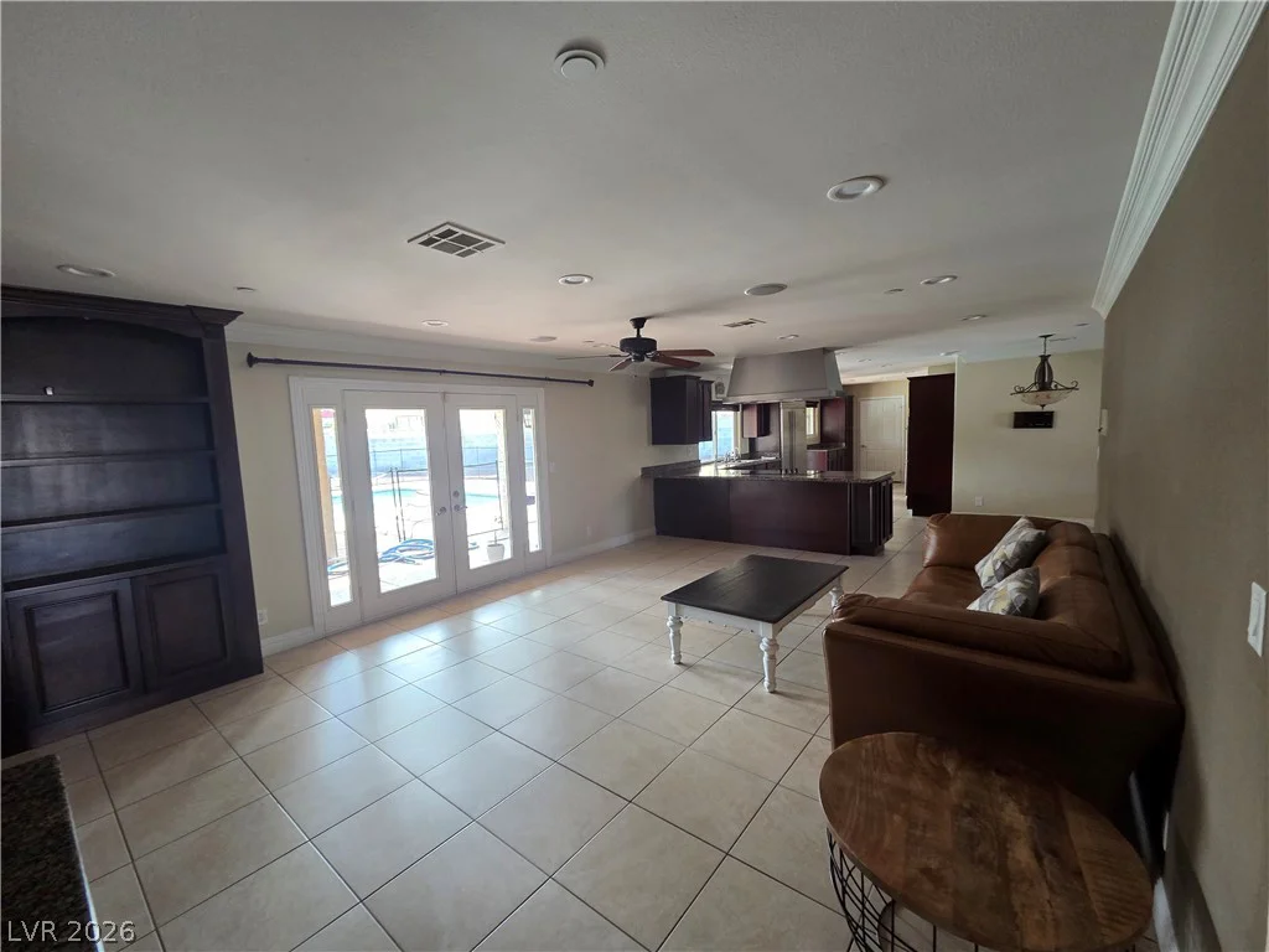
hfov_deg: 106.2
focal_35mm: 13
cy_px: 476
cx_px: 634
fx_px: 477
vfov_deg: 89.9
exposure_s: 1/60
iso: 200
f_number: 2.2
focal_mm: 2.2
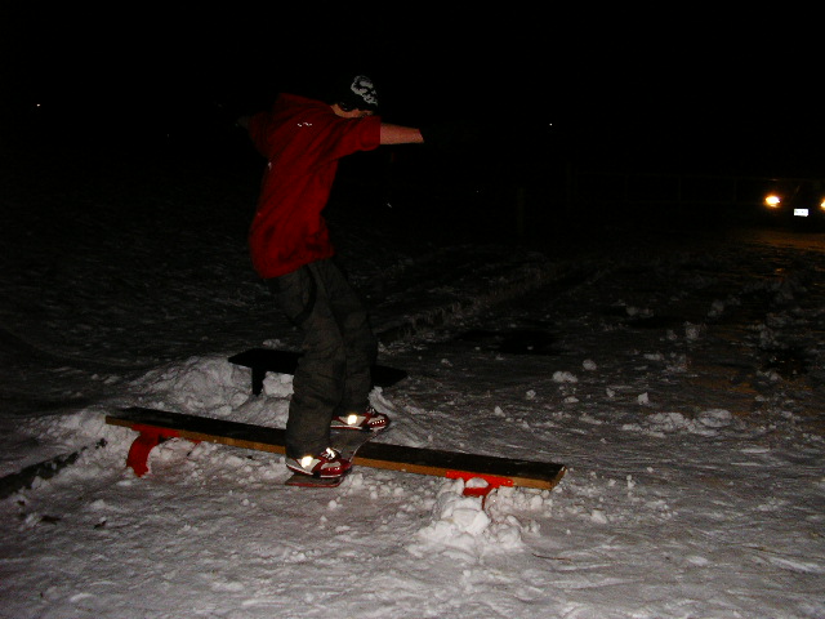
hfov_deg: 49.0
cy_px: 310
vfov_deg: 37.7
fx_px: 906
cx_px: 412
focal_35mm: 38
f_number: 2.9
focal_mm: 5.8
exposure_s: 1/60
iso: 200
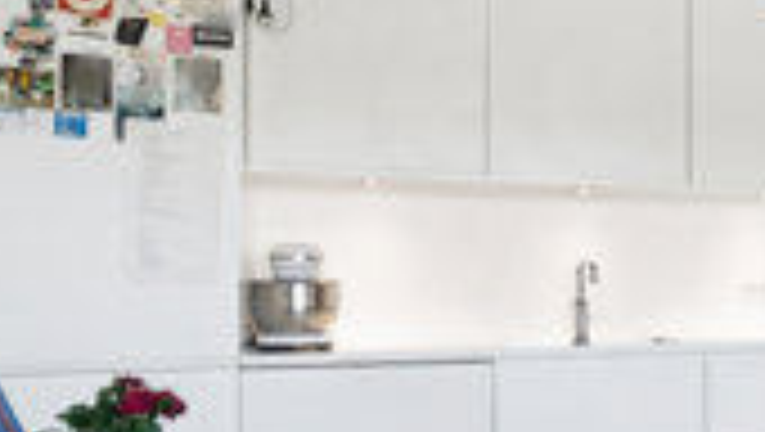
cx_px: 1188
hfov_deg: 25.3
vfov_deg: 20.4
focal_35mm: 59
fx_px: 1198
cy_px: 254
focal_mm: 12
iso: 500
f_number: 6.3
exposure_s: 1/50
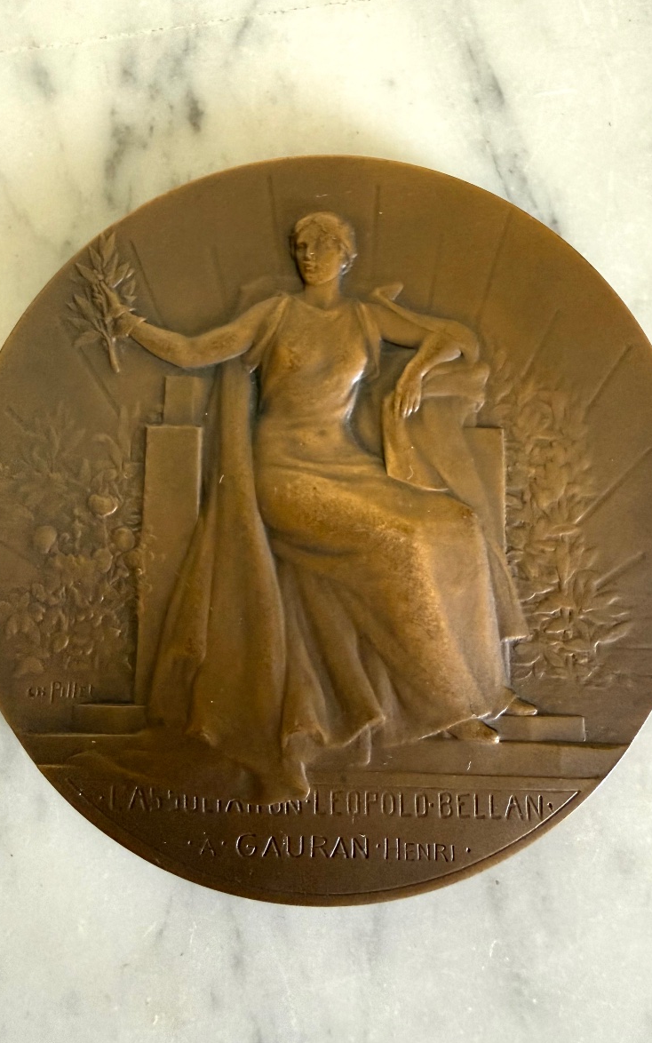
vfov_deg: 70.4
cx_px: 337
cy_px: 528
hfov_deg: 47.6
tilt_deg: -82.2
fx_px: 739
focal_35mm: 26
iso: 500
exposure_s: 1/60
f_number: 2.2
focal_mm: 2.22
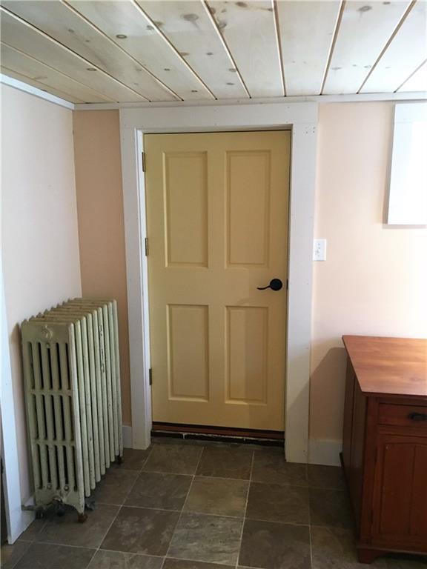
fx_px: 477
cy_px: 284
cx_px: 214
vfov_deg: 61.7
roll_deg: +1.3
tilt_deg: -8.9
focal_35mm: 29
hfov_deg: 48.2
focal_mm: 4.15
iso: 200
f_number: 2.2
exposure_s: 1/24
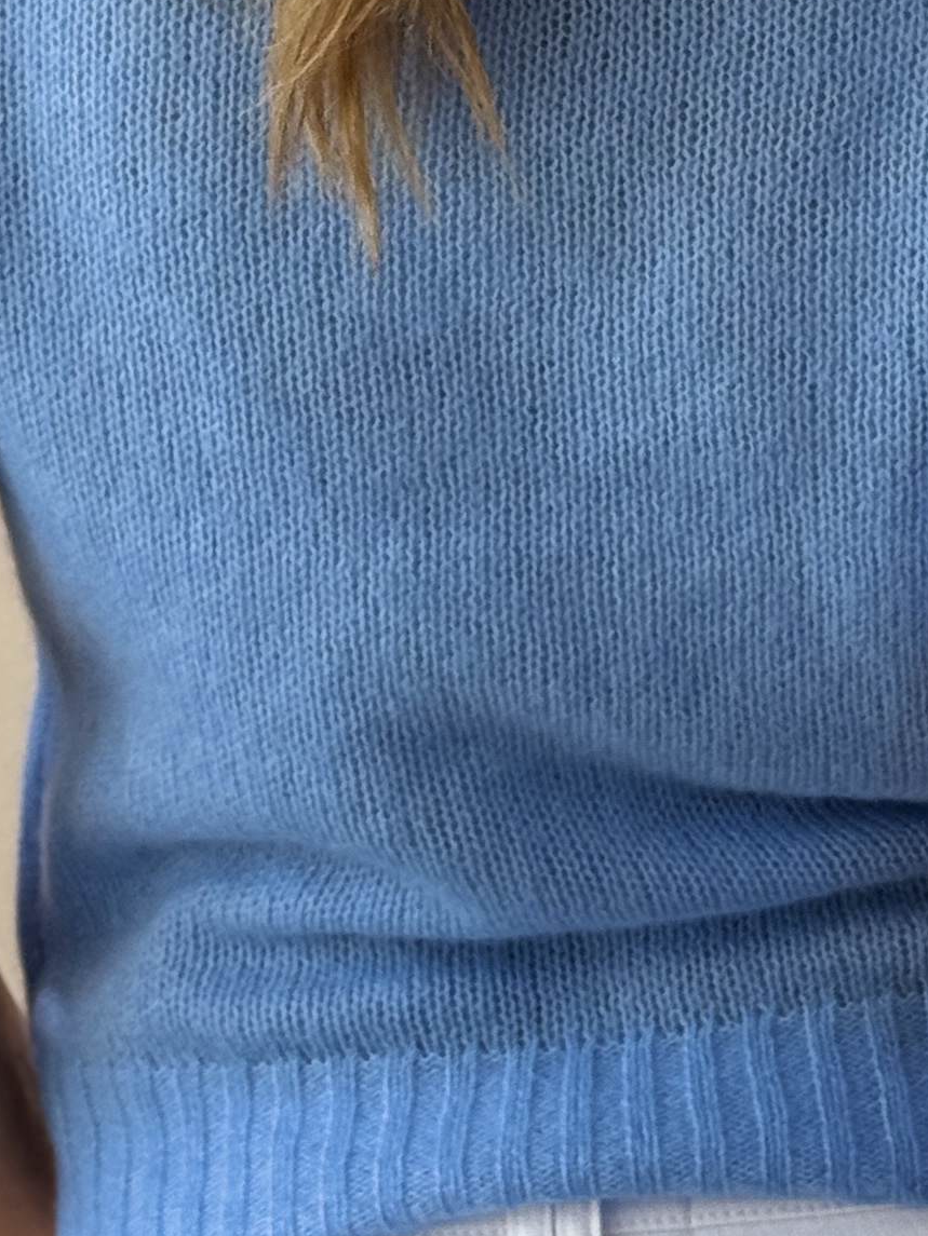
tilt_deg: -2.5
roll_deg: +0.8
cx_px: 554
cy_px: -119
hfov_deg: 8.8
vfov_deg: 11.5
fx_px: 6040
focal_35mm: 169
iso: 64
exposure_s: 1/166
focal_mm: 6.76
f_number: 1.78
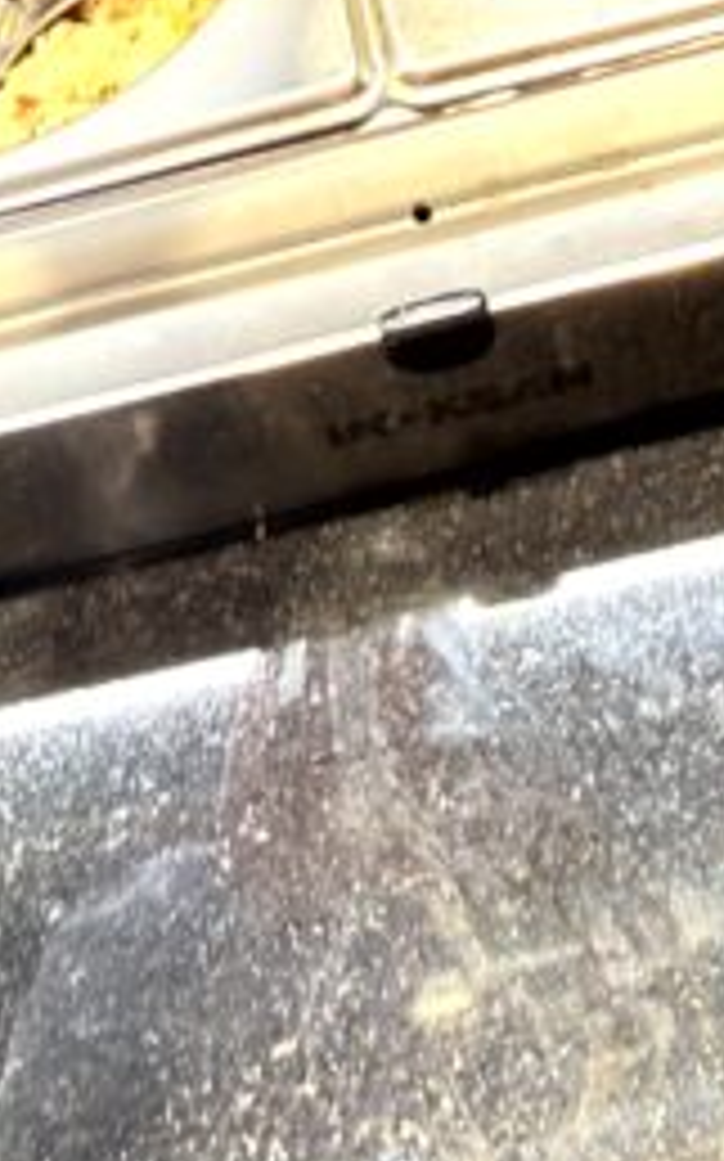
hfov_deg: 21.9
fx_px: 1865
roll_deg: +16.9
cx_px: 279
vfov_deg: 29.8
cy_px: -216
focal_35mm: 59
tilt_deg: -40.3
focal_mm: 2.22
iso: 320
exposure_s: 1/20
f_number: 2.2
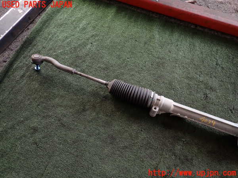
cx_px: 119
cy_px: 89
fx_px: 172
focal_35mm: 25
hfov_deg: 69.4
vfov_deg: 54.9
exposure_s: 1/80
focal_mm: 4.5
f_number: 2
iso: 100
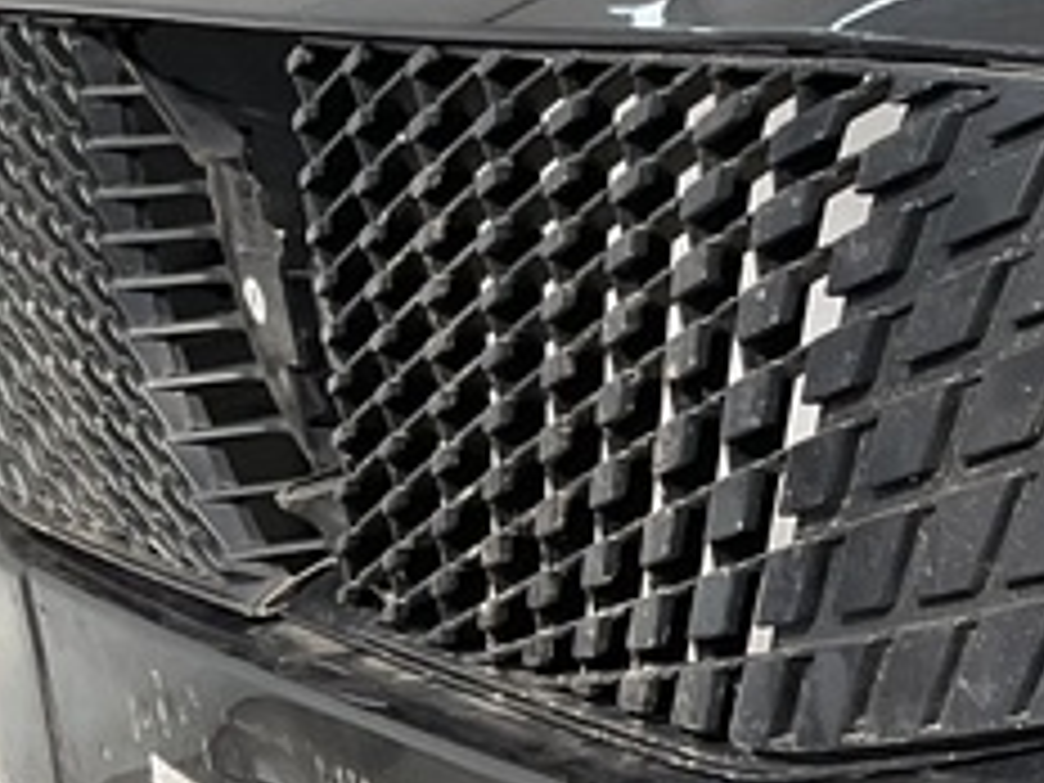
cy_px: 770
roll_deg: +2.7
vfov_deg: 11.7
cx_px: 1760
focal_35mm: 126
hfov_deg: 14.2
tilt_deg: -16.4
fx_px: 3800
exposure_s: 1/188
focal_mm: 3
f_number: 1.8
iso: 16
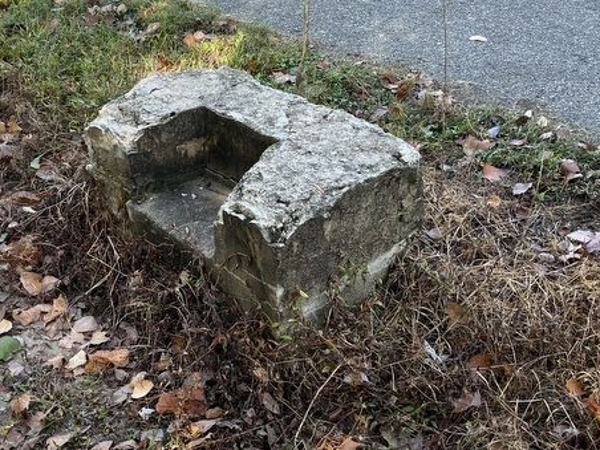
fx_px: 797
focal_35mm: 46
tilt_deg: -31.1
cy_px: 203
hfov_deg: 41.0
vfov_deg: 31.5
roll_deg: +2.0
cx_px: 228
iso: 50
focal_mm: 5.1
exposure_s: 1/138
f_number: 1.6
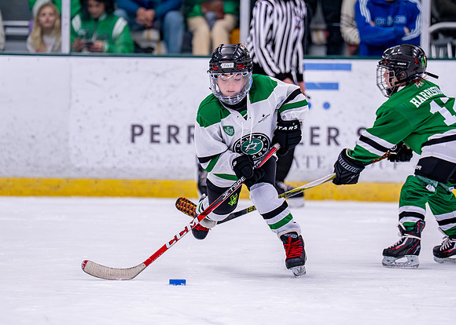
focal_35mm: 293
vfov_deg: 4.9
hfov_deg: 6.9
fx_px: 3794
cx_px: 210
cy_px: 151
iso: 2500
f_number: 2.8
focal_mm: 175
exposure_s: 1/1250
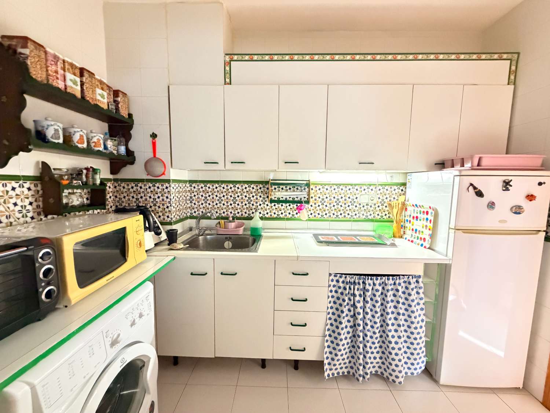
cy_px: 206
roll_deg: +0.8
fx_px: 222
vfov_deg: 85.7
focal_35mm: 14
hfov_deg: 102.1
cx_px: 275
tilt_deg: -5.3
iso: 1250
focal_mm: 2.22
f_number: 2.2
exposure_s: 1/50
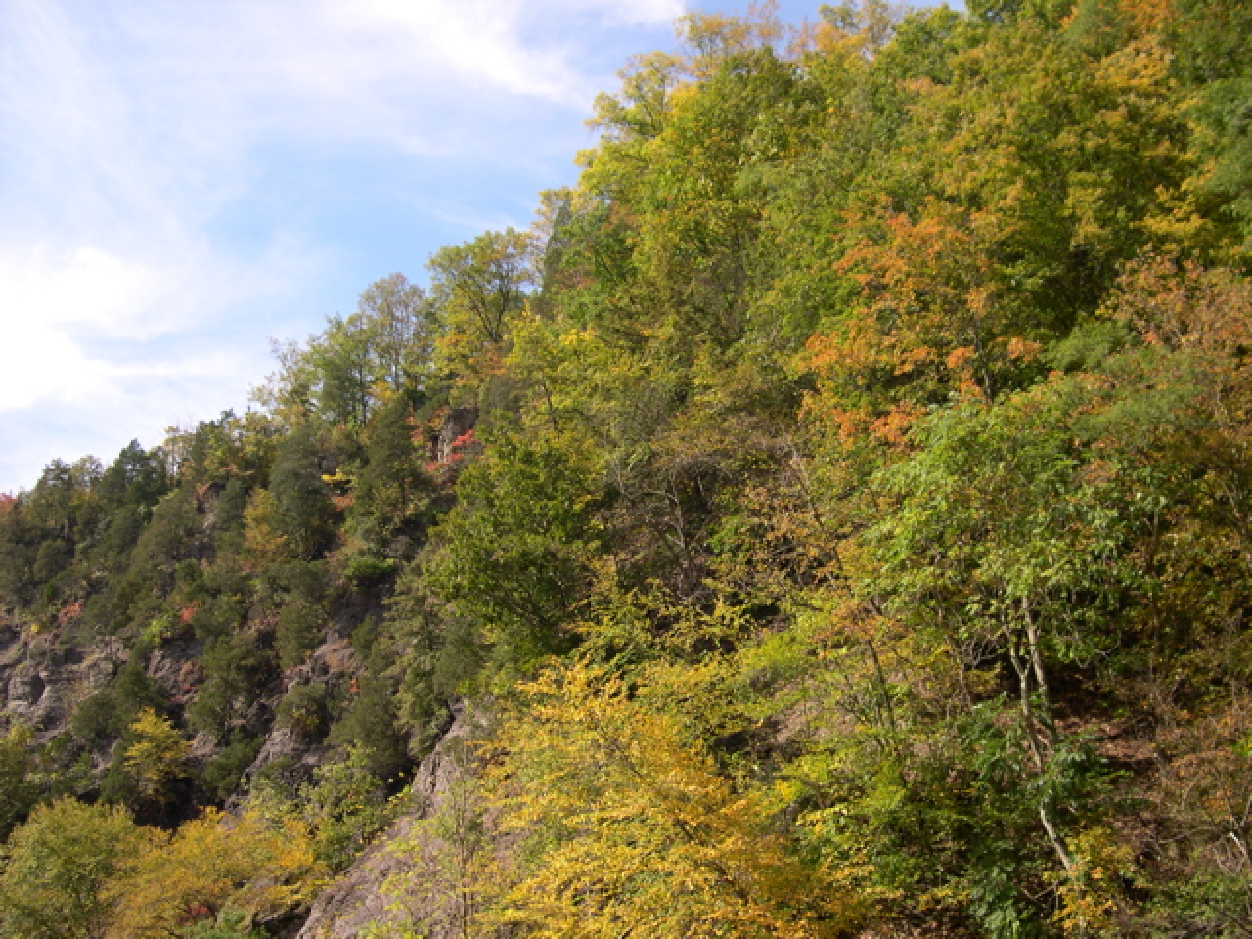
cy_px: 470
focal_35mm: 38
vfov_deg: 37.7
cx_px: 626
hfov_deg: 49.0
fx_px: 1374
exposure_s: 1/551
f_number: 2.8
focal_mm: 8
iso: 100
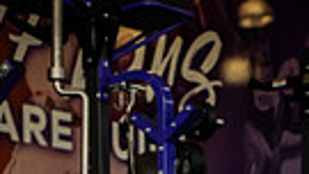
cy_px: 497
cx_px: 179
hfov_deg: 14.0
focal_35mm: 154
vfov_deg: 7.1
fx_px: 1262
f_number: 7.1
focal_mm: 44
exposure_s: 1/250
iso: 800
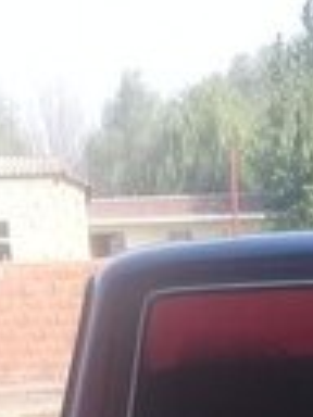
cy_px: 541
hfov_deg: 12.3
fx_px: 1447
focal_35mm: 120
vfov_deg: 15.6
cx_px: 241
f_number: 2.2
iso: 50
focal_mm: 3.3
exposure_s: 1/396
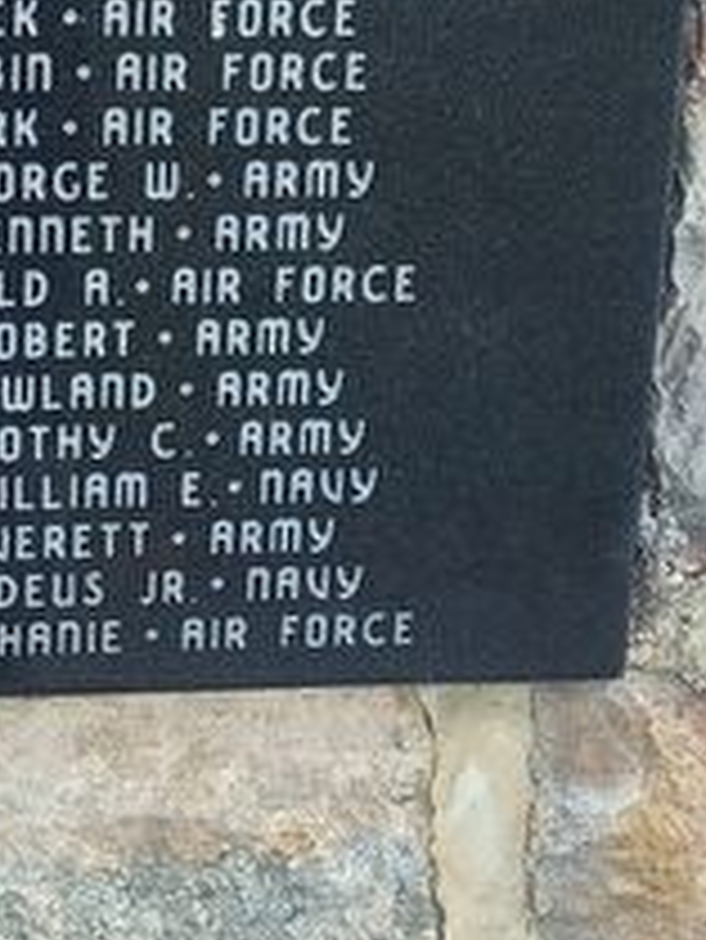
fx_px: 2391
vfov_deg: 21.3
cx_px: 139
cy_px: -54
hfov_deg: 16.7
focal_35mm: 88
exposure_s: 1/200
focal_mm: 5.56
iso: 143
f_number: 1.8
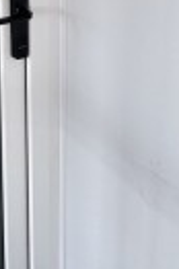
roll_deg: +4.4
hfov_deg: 21.3
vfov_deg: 33.4
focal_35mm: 50
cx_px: -111
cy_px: -41
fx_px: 374
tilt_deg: -10.0
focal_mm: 2.22
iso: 80
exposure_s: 1/99
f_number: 2.2
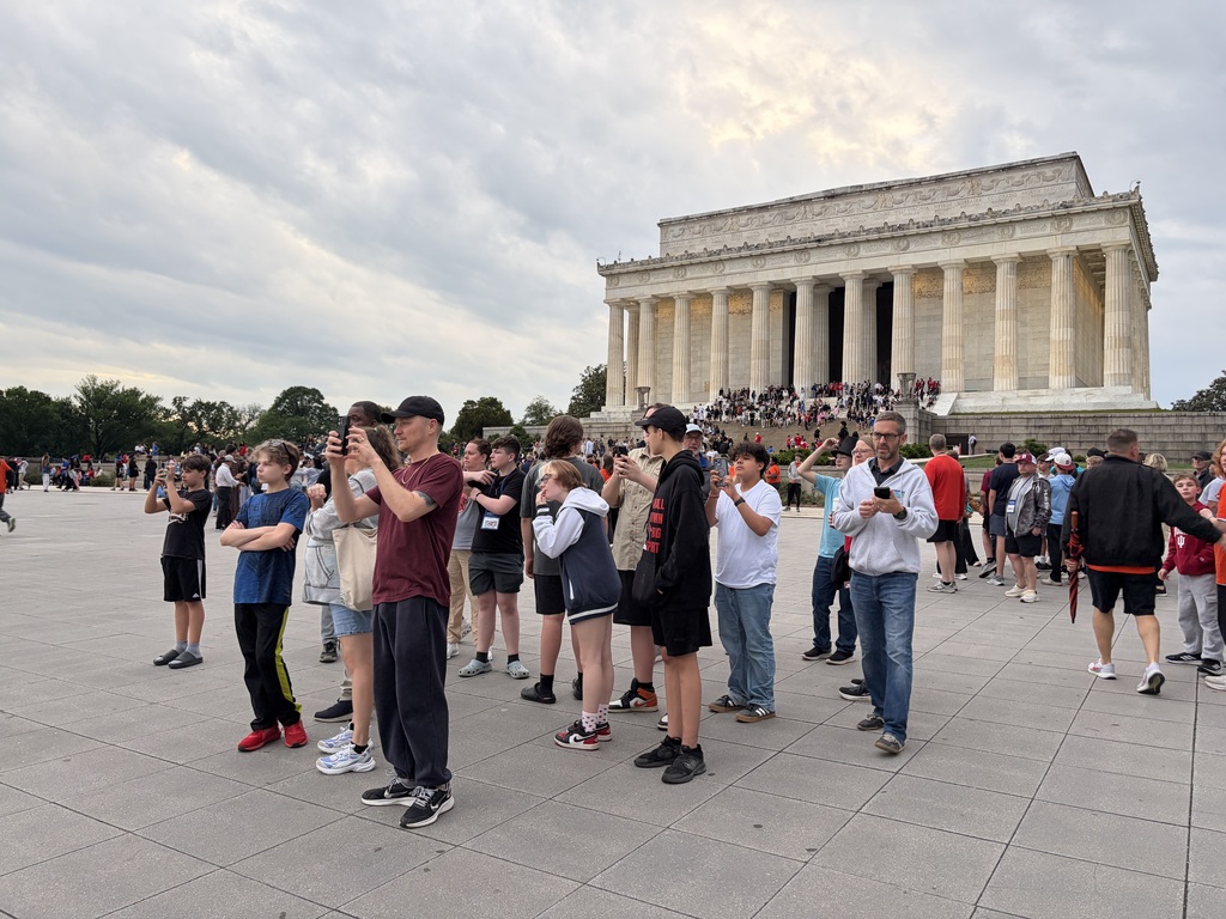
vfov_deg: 53.1
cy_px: 460
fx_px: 921
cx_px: 613
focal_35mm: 26
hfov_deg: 67.3
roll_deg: +0.5
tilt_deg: +3.0
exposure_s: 1/130
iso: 80
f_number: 1.6
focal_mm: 5.96
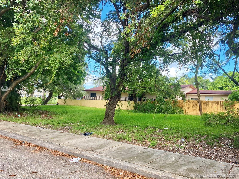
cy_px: 90
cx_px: 120
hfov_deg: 67.3
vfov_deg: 53.1
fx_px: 180
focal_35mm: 26
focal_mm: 4.25
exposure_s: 1/357
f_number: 1.8
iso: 32
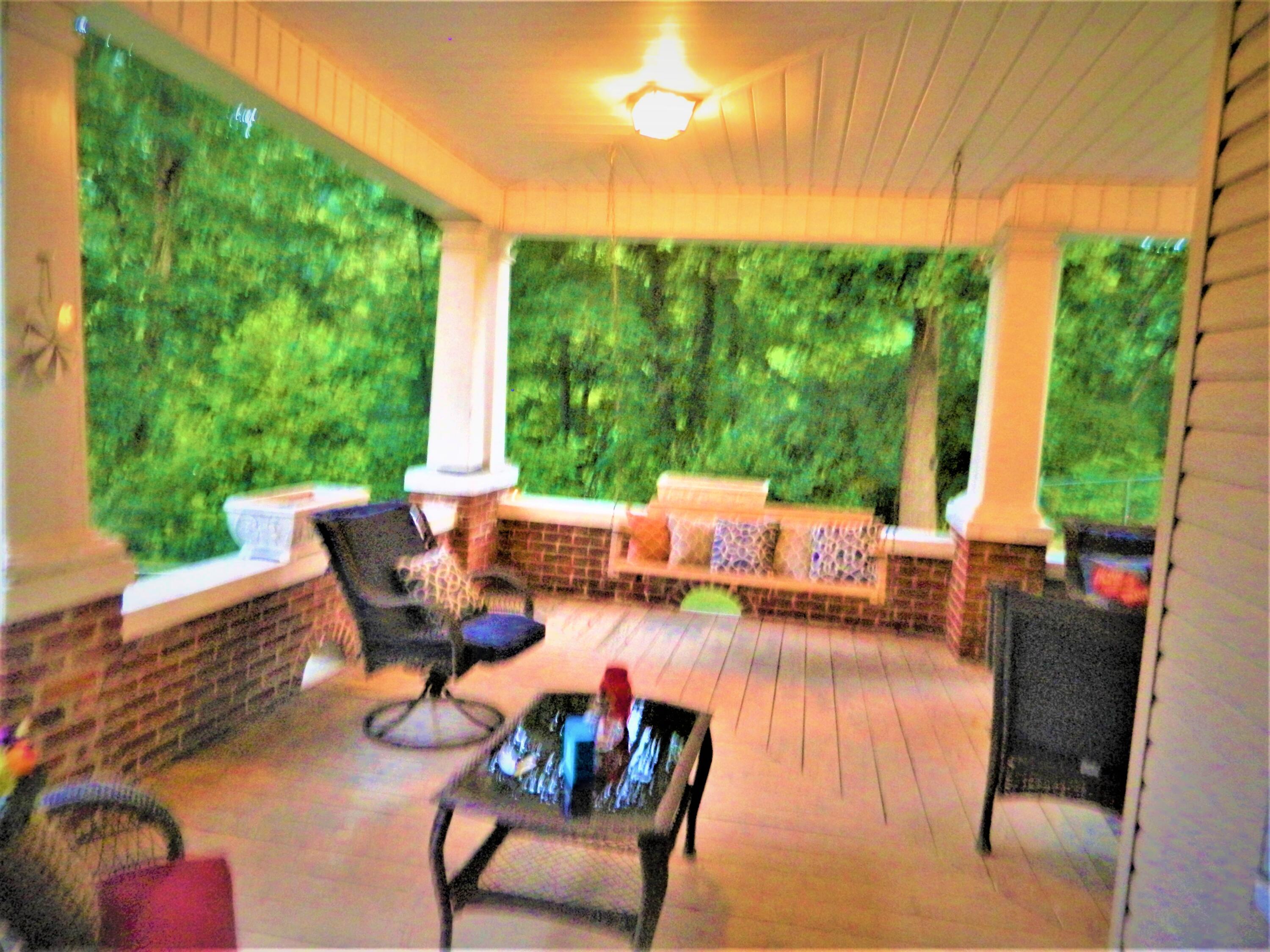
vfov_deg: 54.9
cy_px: 476
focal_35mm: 25
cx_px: 635
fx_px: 917
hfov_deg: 69.4
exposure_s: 1/15
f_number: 3.1
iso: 400
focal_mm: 4.5
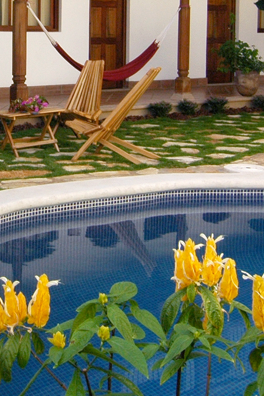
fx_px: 649
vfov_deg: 32.6
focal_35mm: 59
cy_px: 59
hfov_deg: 22.3
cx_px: 11
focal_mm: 12
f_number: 16
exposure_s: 1/45
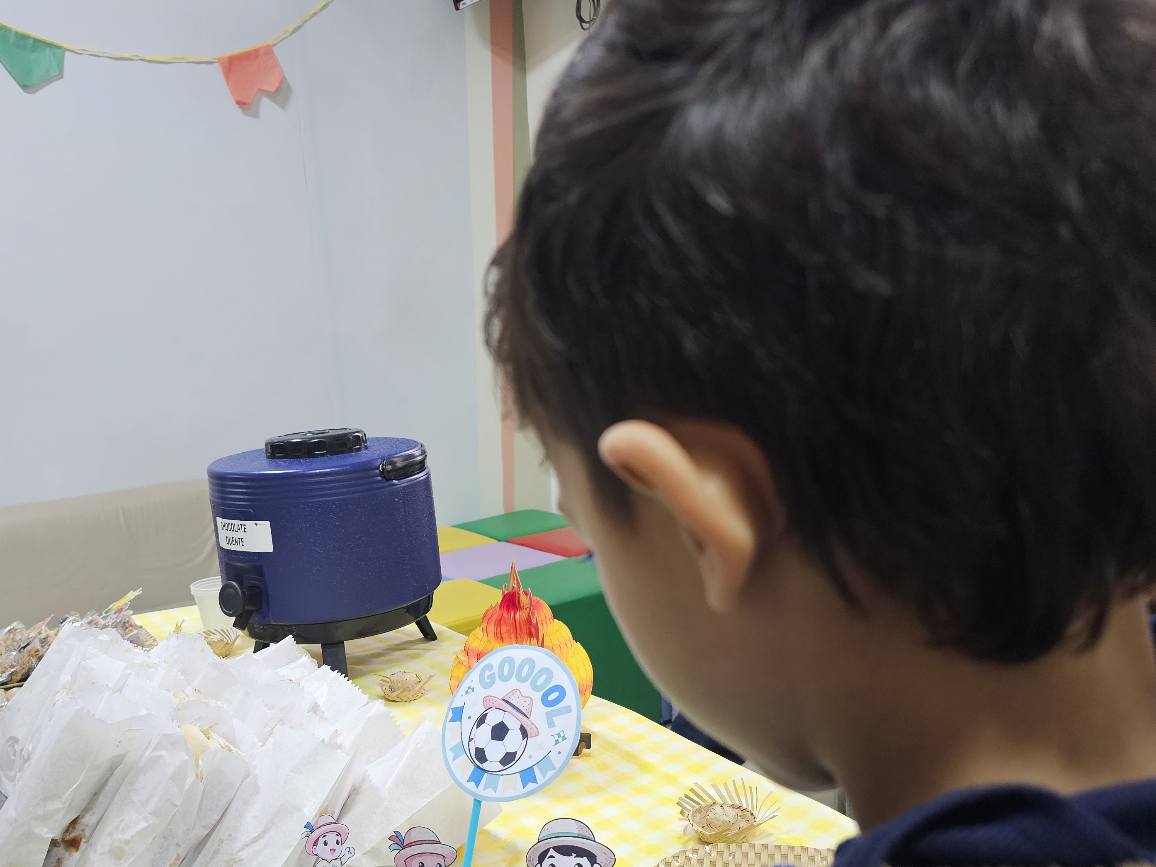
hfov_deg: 54.9
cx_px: 456
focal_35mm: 33
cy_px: 596
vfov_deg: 42.2
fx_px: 1102
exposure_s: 1/120
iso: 500
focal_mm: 6.3
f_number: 1.7
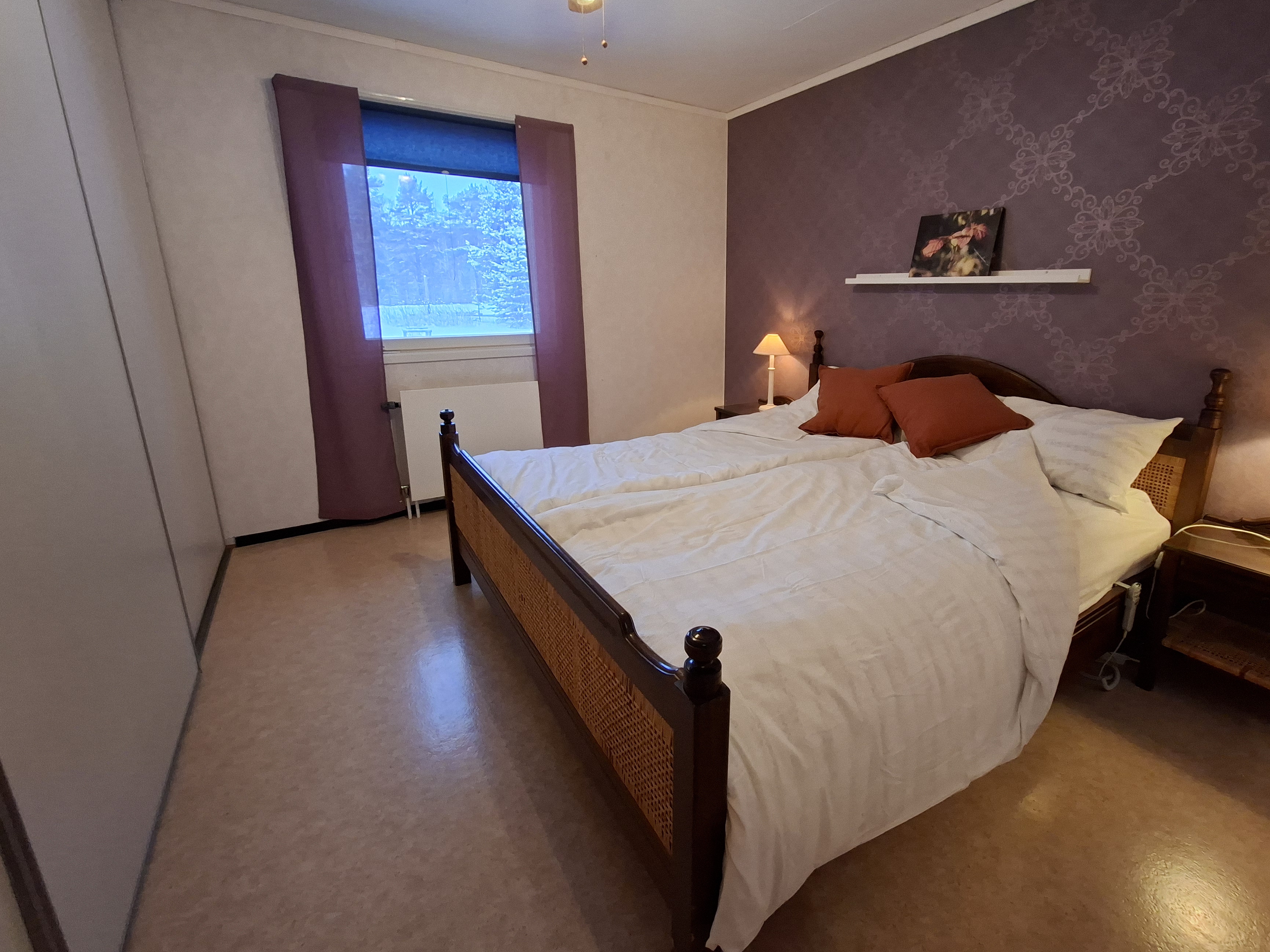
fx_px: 550
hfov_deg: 97.8
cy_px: 425
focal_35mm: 15
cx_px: 704
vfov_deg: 81.5
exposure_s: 1/24
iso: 250
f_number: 2.2
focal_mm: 1.74
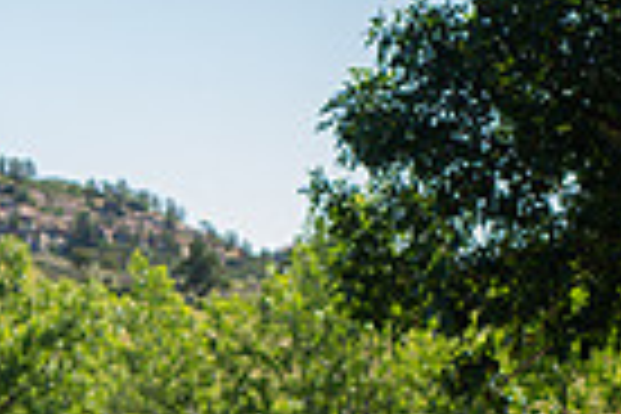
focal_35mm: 210
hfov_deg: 9.7
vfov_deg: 6.5
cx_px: -94
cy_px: 572
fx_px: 3622
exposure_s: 1/1600
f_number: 2.5
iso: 125
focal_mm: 50
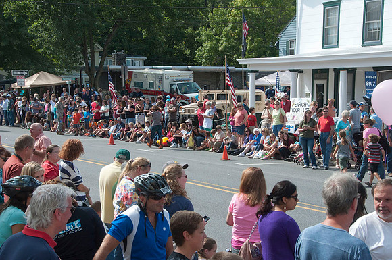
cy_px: 130
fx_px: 750
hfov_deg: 29.3
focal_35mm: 69
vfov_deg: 19.7
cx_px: 196
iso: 800
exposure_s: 1/640
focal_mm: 46
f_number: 11
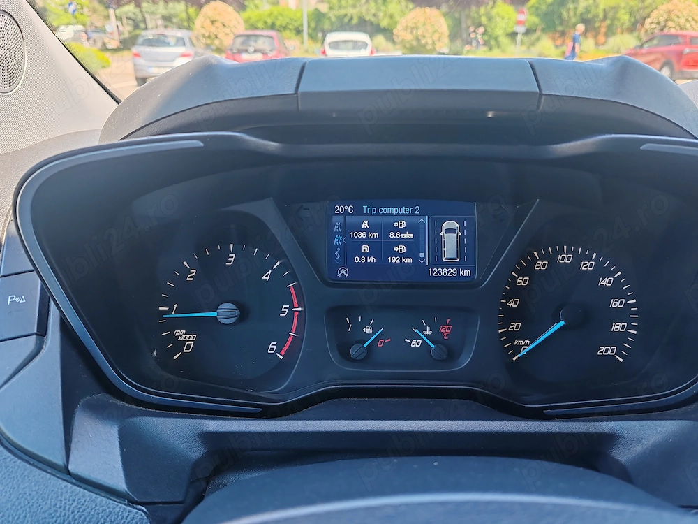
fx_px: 544
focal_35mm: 27
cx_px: 349
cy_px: 262
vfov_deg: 51.4
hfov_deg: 65.3
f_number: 1.9
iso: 125
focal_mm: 6.12
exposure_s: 1/100
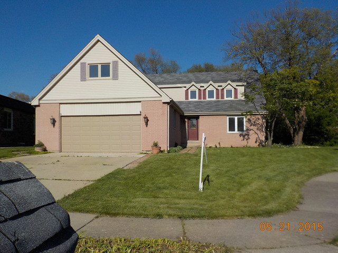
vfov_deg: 46.8
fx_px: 293
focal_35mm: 30
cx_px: 169
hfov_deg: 60.0
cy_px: 126
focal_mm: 4.1
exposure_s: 1/800
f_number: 6.6
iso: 125
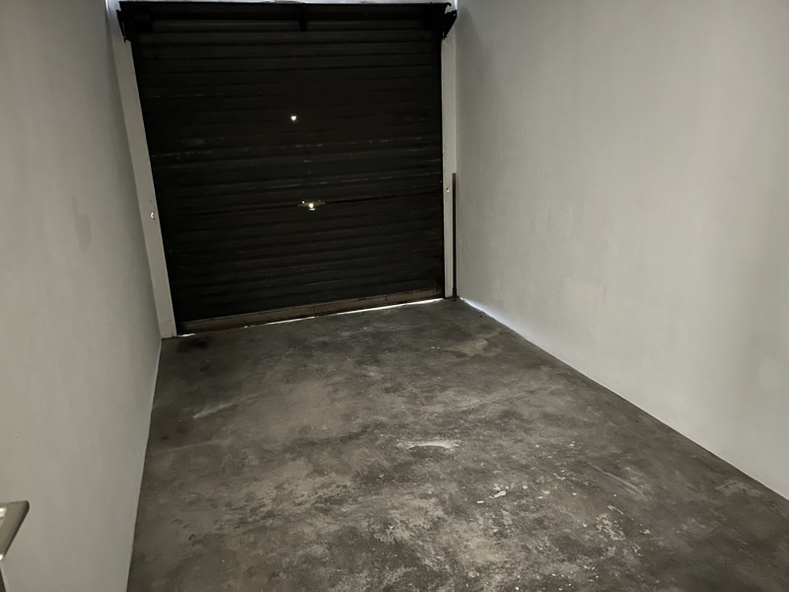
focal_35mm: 26
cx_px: 394
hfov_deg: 67.3
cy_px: 296
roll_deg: +2.5
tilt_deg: -16.6
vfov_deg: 53.1
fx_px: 593
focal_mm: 5.1
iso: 1250
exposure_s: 1/9
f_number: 1.6
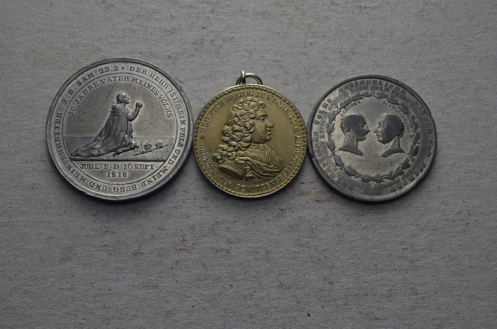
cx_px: 248
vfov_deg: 28.0
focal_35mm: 48
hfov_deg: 41.2
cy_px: 164
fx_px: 661
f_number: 14
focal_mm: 32
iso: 400
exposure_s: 1/250
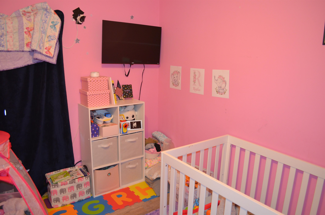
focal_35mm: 27
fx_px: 243
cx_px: 162
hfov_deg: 67.5
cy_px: 108
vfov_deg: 47.7
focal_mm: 18
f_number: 3.5
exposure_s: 1/60
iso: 900
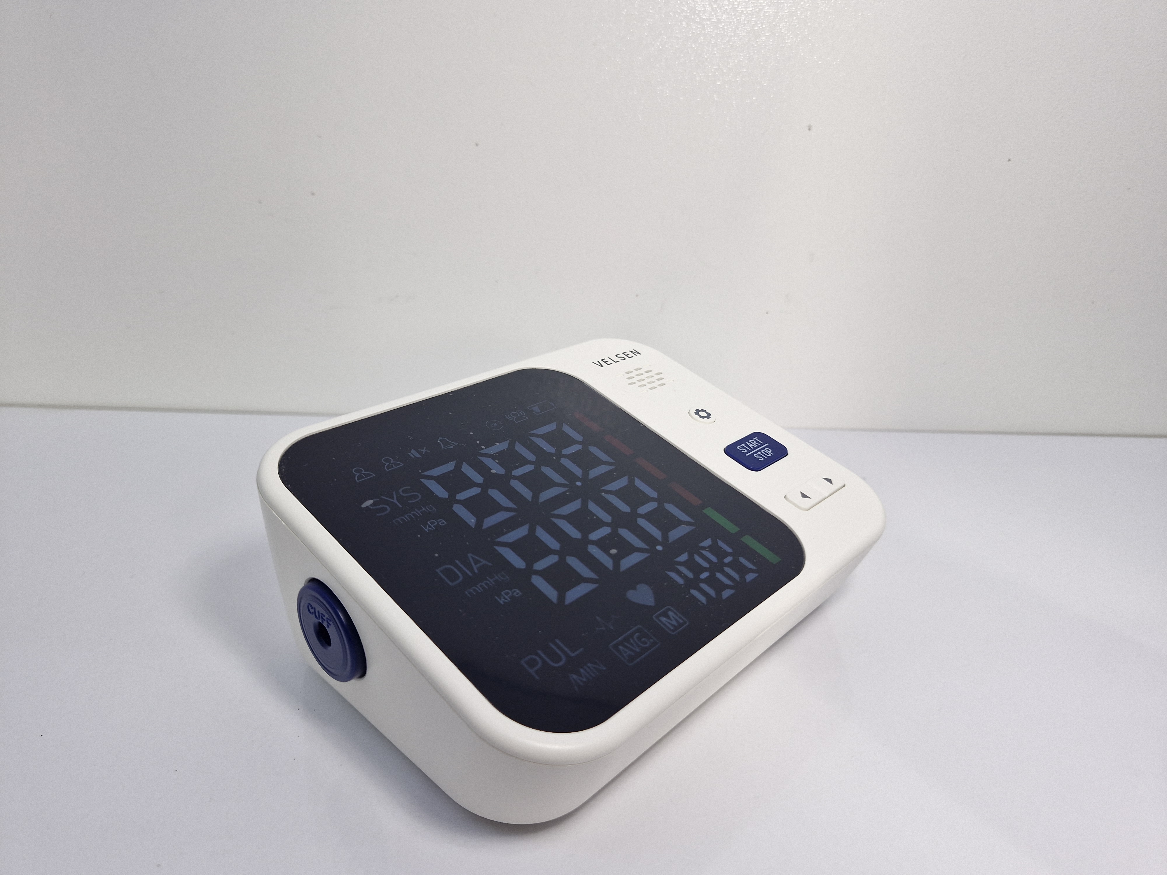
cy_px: 438
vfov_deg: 58.9
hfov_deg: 73.9
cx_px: 584
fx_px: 775
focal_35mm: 23
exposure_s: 1/407
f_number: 1.8
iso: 50
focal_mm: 5.54
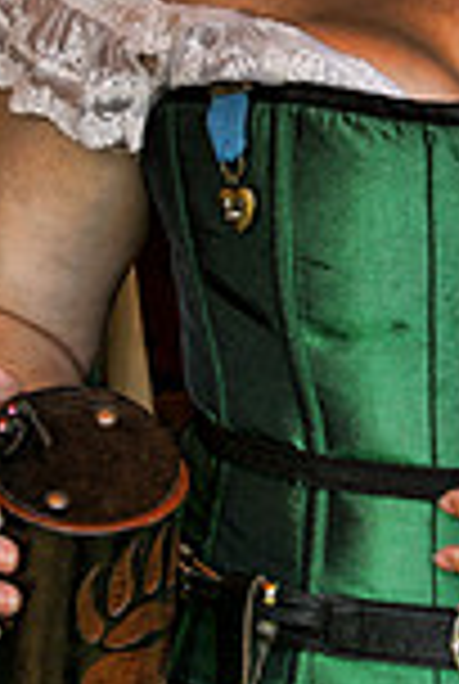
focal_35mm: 124
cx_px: 387
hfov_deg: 11.1
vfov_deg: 16.2
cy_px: 27
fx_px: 2361
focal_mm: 28
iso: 400
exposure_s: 1/80
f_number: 14
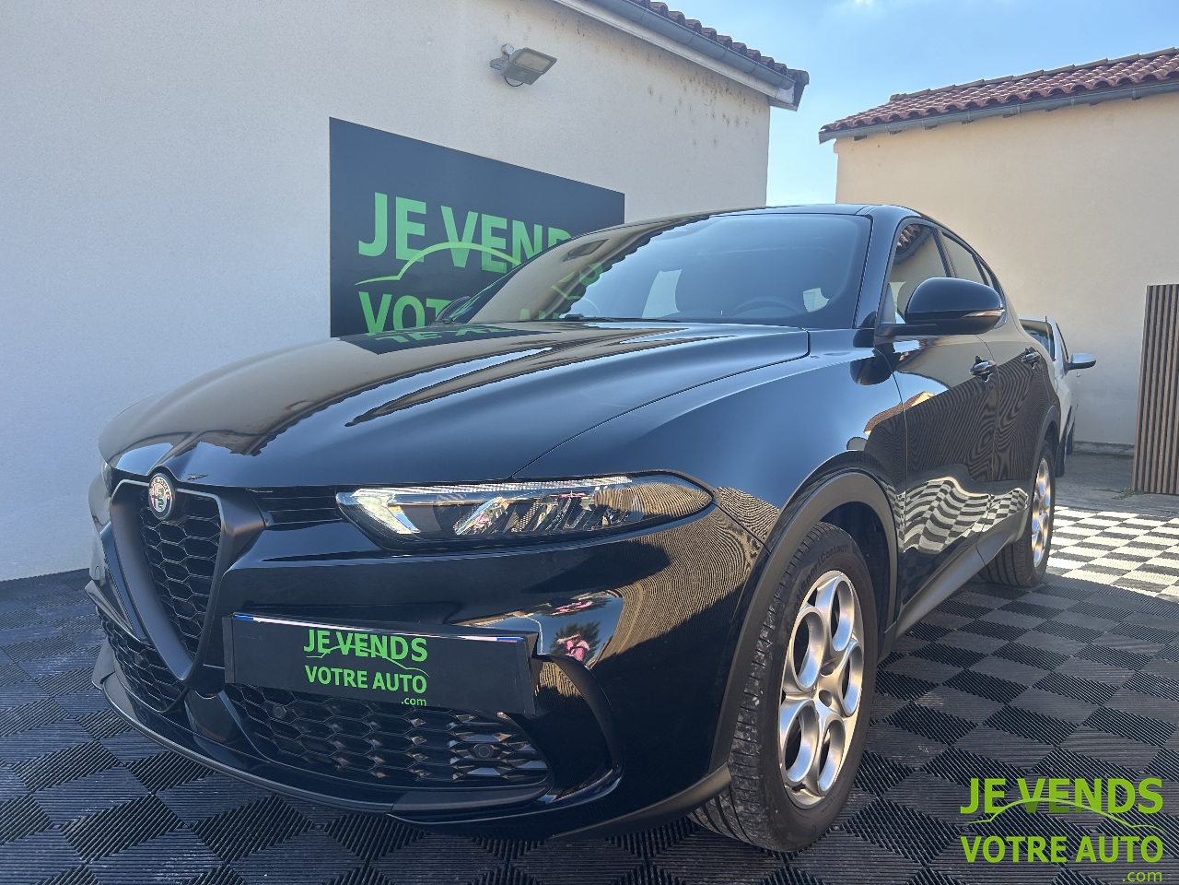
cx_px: 590
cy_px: 442
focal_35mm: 26
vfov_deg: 53.1
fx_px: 886
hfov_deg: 67.3
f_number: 1.5
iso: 50
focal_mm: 5.7
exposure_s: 1/643
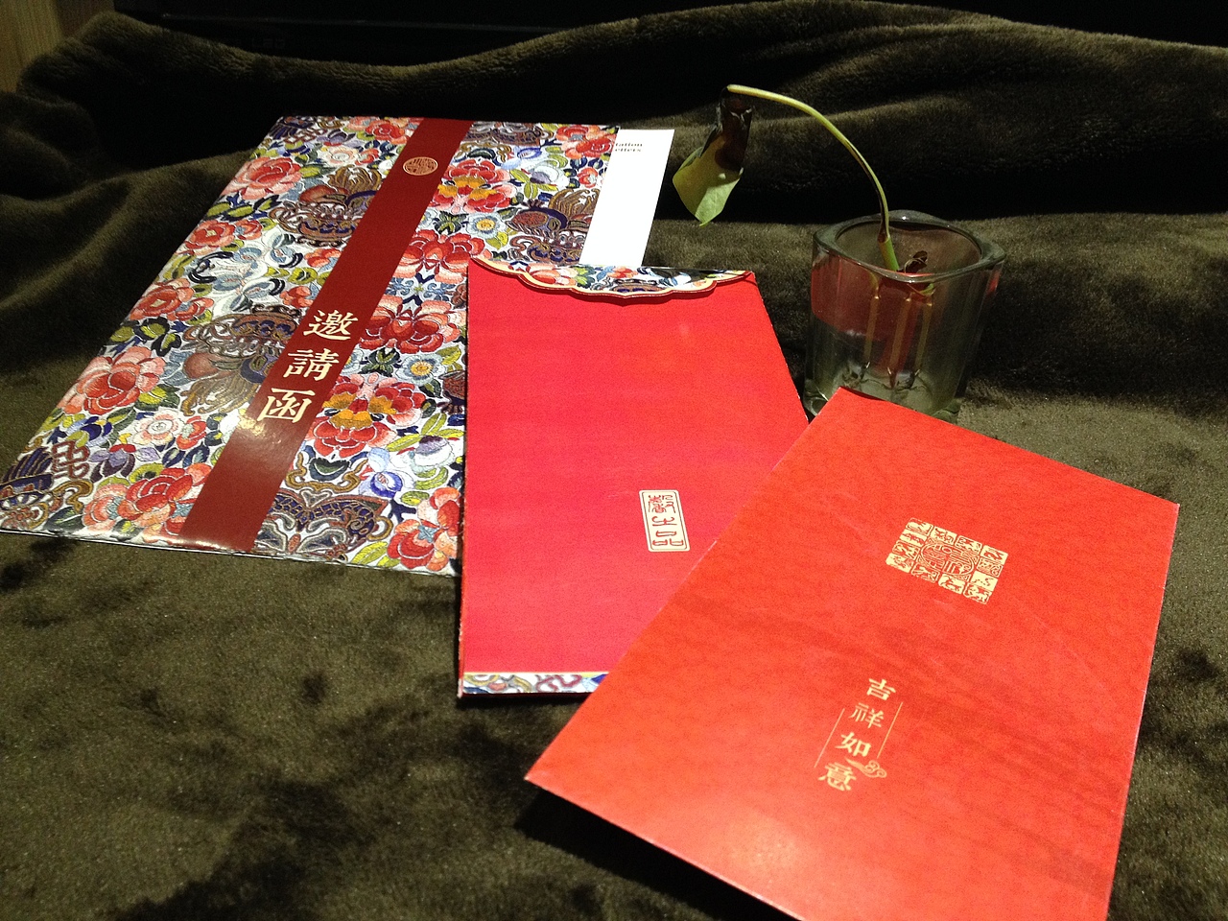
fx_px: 1242
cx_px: 614
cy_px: 460
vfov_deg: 40.7
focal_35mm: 35
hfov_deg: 52.6
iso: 160
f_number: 2.4
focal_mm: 4.28
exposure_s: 1/20
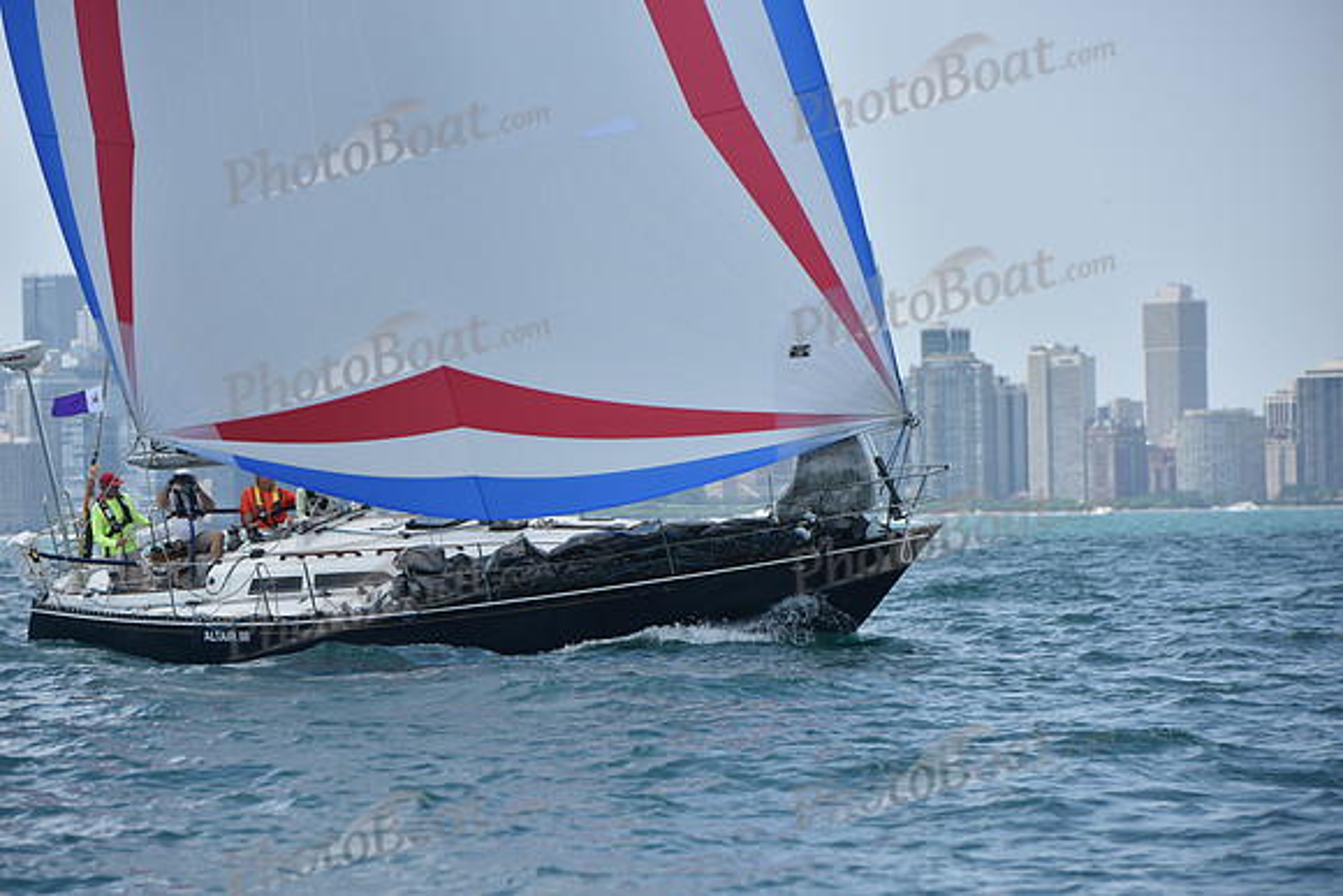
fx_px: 7276
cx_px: 672
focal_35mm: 195
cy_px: 448
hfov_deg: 10.5
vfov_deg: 7.0
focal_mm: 195
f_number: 7.1
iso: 250
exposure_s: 1/1250
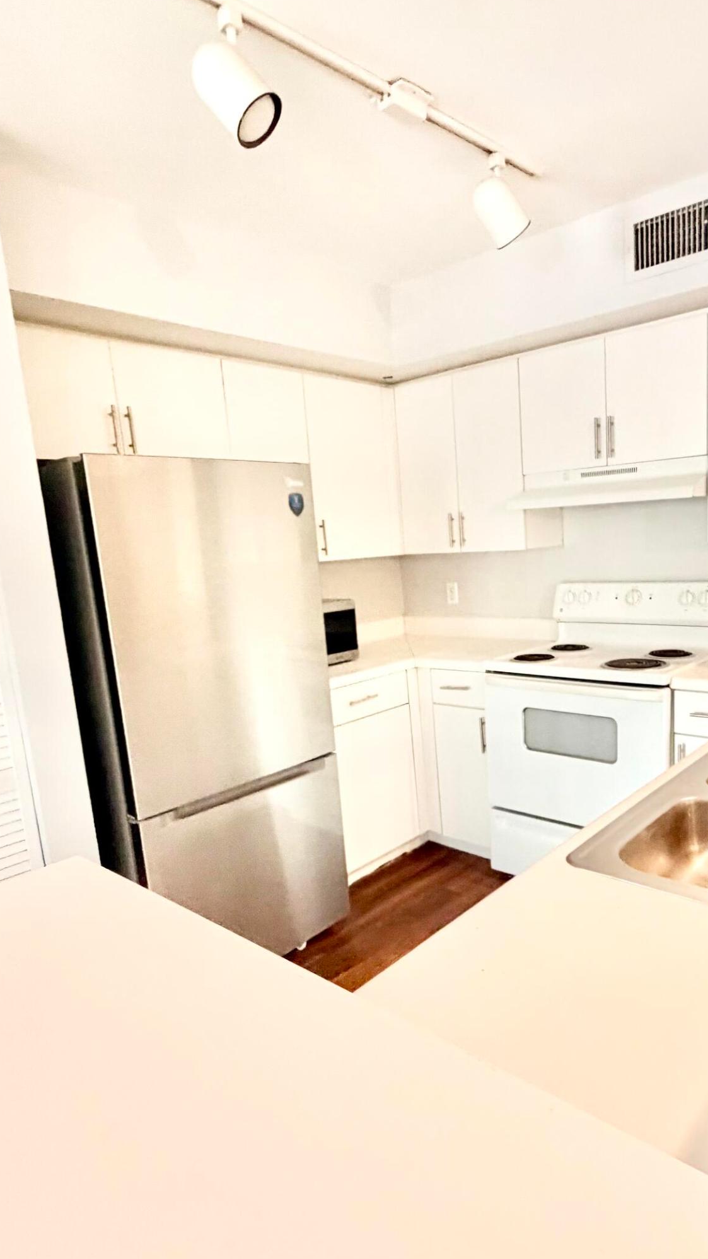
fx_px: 734
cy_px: 671
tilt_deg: -10.8
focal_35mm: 22
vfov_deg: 81.1
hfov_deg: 50.8
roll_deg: +4.4
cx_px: 455
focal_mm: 2.22
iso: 640
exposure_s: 1/60
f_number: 2.2
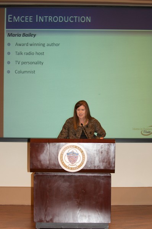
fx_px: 667
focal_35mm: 105
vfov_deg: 19.5
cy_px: 114
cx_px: 76
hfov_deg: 13.0
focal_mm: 70
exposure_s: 1/100
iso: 500
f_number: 2.8
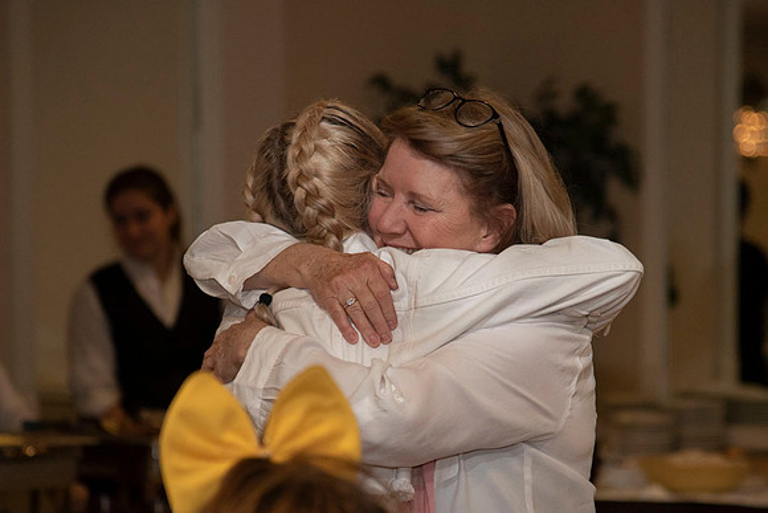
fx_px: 3769
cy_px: 333
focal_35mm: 177
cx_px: 406
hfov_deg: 11.6
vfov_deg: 7.8
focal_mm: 120
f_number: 4
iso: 1000
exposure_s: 1/200
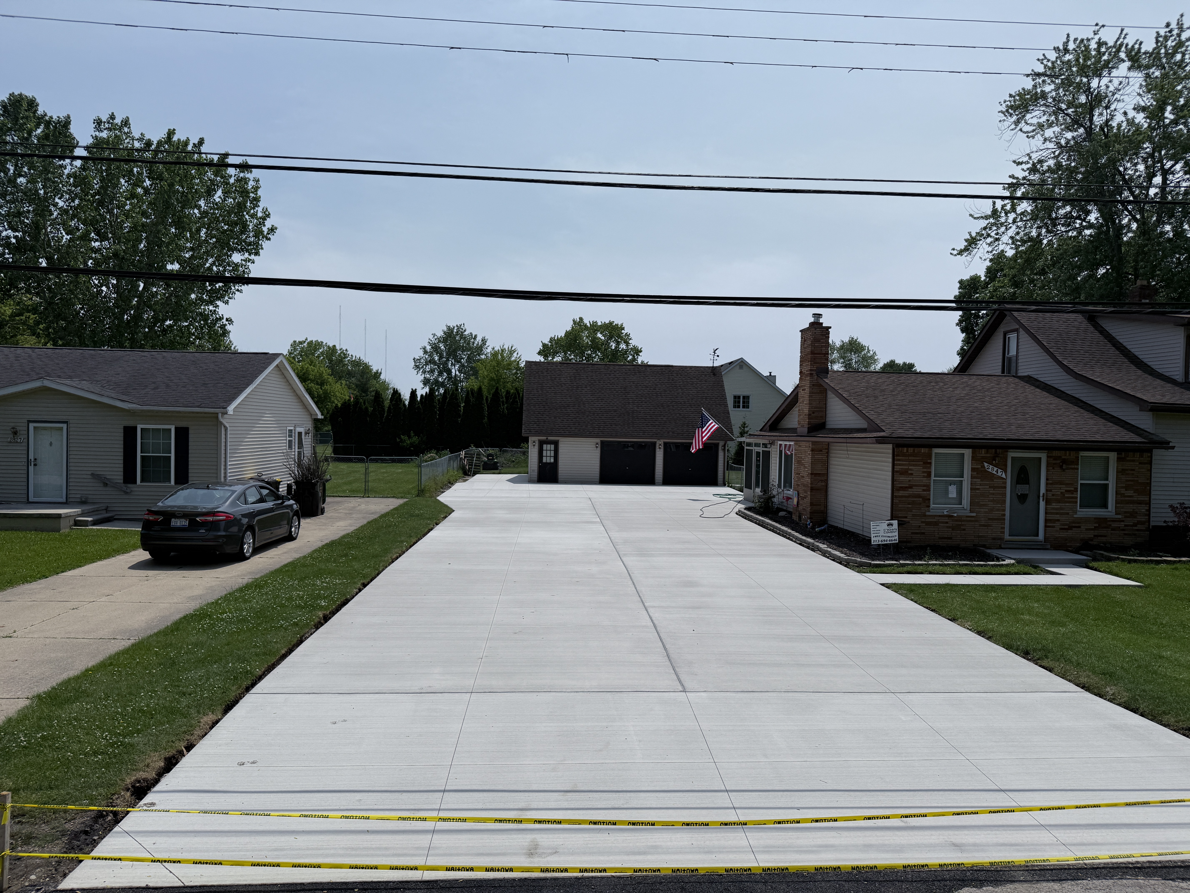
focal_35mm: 24
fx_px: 825
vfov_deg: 56.8
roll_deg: -1.0
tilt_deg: -0.8
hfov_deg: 71.6
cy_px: 446
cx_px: 595
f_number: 1.78
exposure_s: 1/14286
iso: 80
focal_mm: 6.76
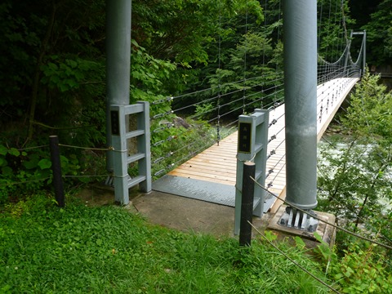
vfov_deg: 49.7
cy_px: 147
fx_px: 317
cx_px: 196
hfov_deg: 63.4
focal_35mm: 28
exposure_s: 1/125
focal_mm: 4.9
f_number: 3.3
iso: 100
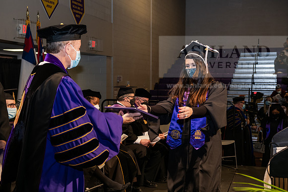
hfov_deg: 35.6
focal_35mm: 56
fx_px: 448
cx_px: 144
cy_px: 96
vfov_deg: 24.2
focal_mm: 56
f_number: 6.3
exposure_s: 1/200
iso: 1600
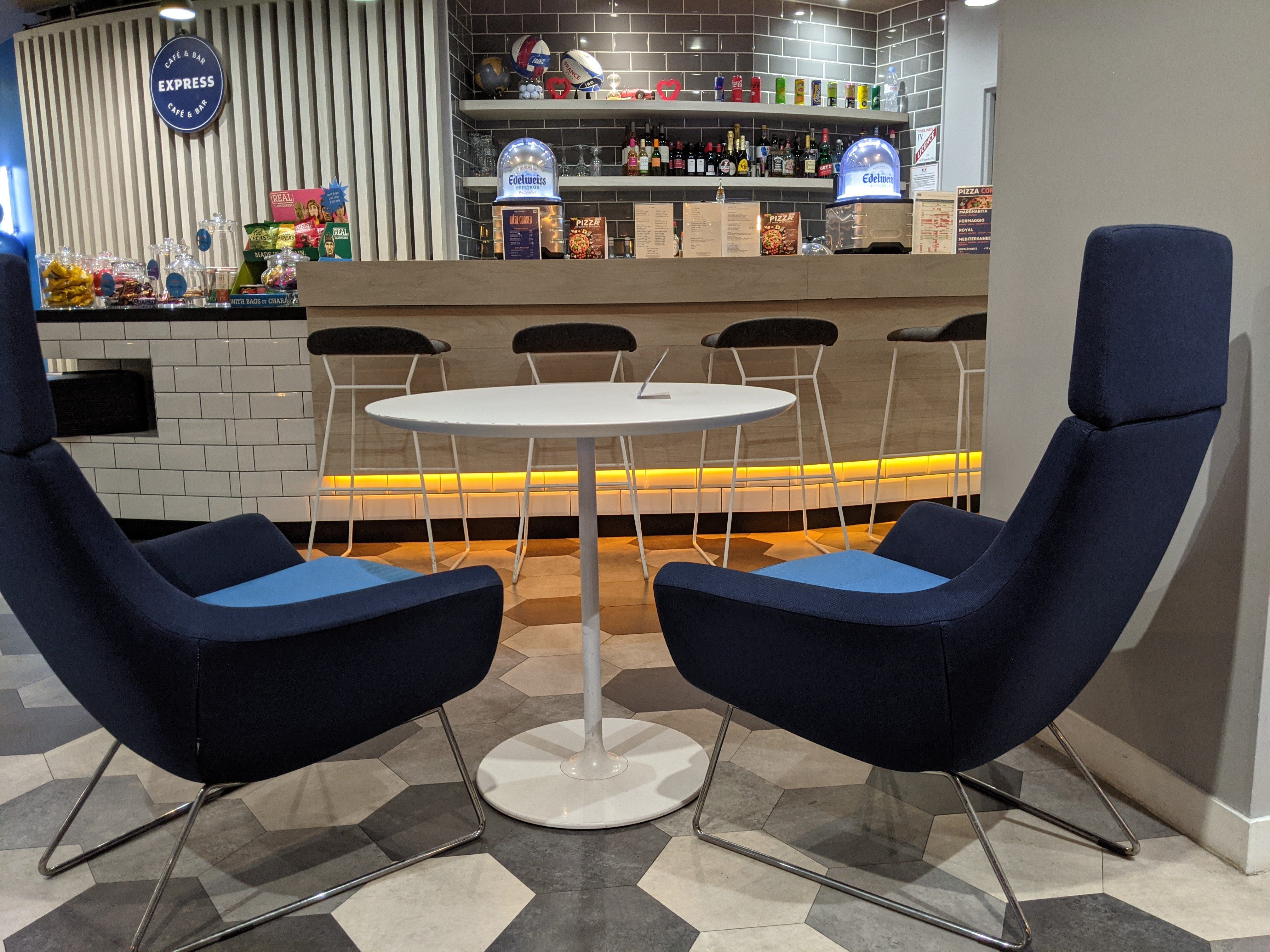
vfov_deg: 51.4
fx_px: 991
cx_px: 635
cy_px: 476
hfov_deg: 65.3
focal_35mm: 27
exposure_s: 1/25
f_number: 1.8
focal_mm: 4.44
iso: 160
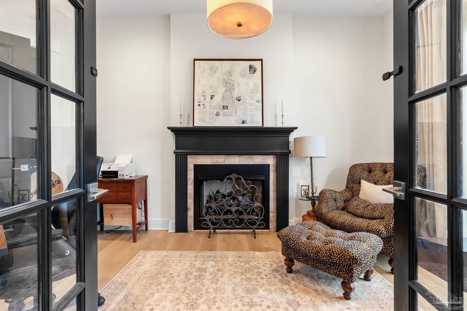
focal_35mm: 18
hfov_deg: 90.0
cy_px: 156
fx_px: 233
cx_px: 234
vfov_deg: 67.4
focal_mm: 12
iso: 500
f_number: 9
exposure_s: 1/6
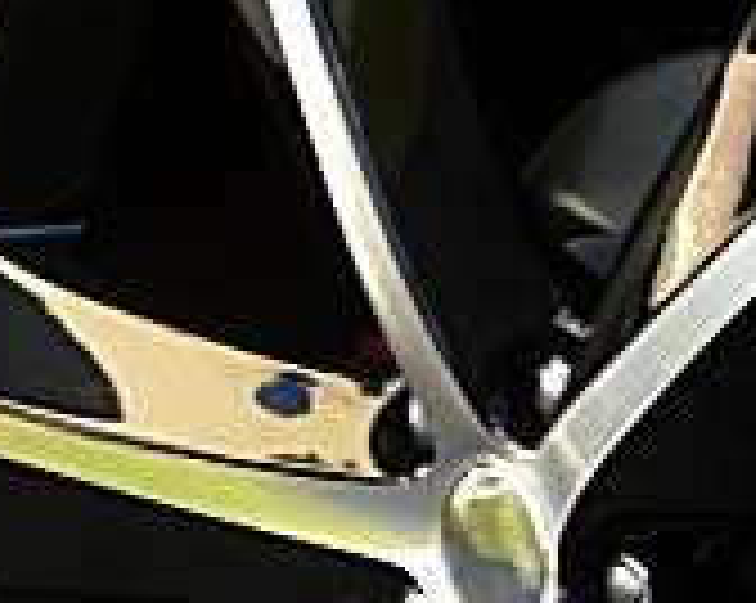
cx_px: 153
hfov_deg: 14.3
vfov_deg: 11.4
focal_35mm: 134
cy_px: 531
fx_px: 2995
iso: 100
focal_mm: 6.3
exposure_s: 1/60
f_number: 2.8
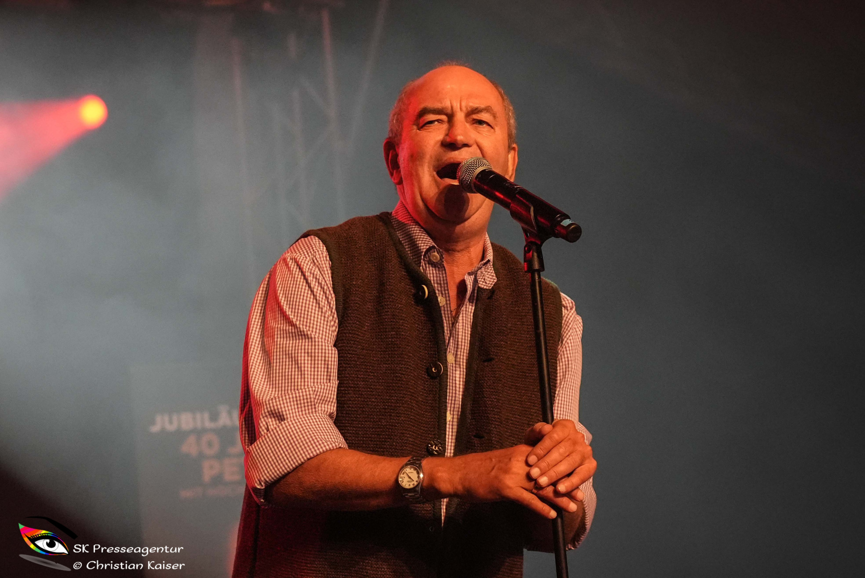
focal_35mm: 85
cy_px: 289
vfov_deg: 16.1
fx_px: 2044
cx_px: 432
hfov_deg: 23.9
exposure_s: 1/800
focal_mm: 57
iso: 5000
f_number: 4
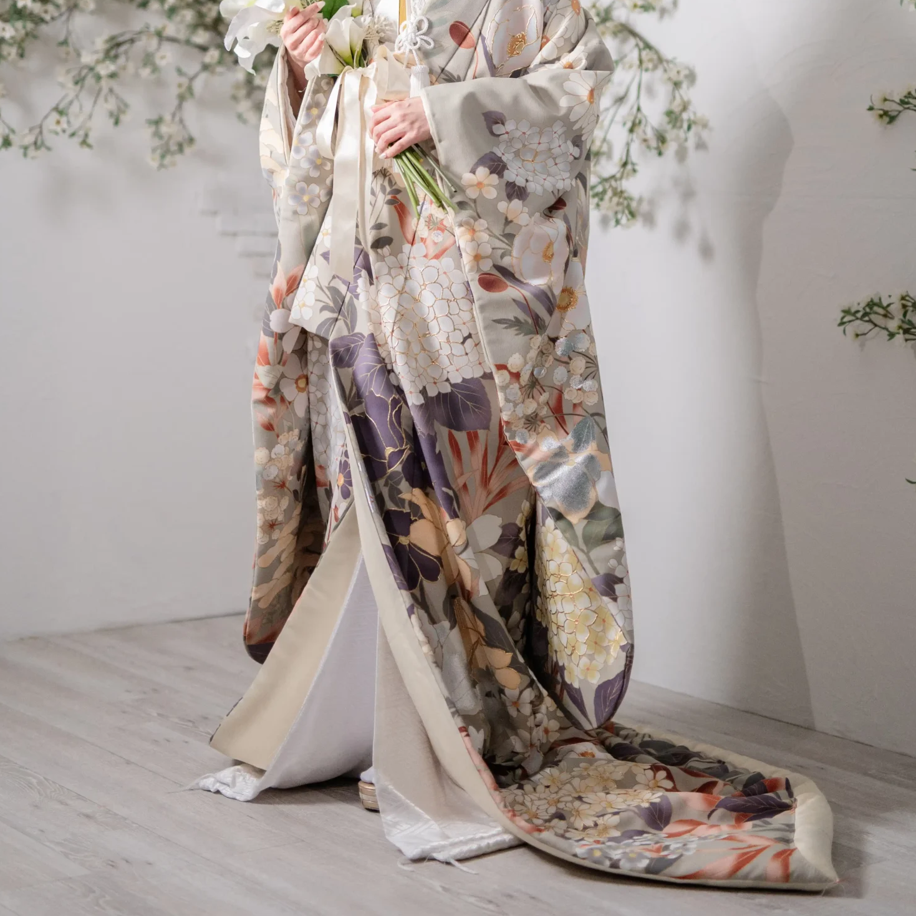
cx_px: 484
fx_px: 2215
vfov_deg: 22.9
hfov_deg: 23.4
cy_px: 143
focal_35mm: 74
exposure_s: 1/125
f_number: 1.4
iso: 2000
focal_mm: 50
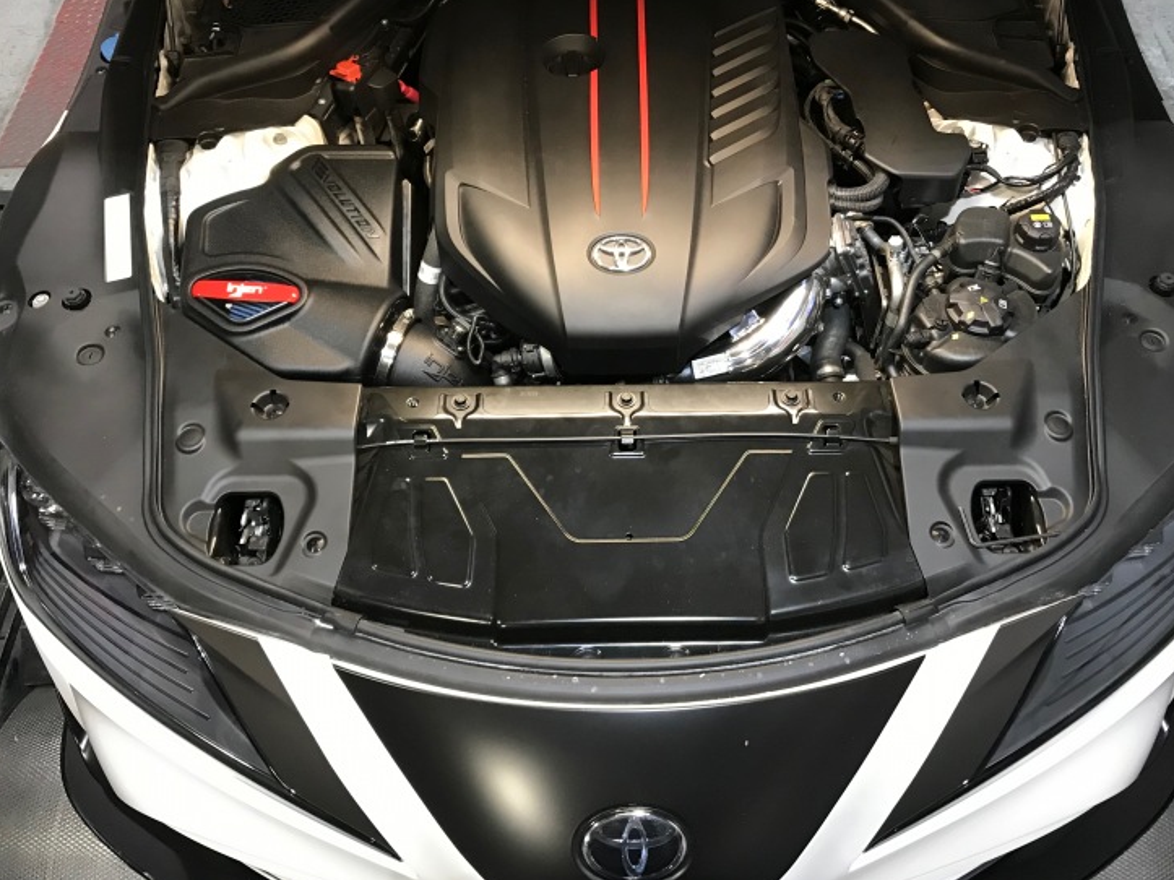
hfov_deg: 58.3
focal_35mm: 31
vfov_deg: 45.4
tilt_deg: -54.5
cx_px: 633
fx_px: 1051
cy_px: 403
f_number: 1.8
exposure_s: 1/16
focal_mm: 3.99
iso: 64
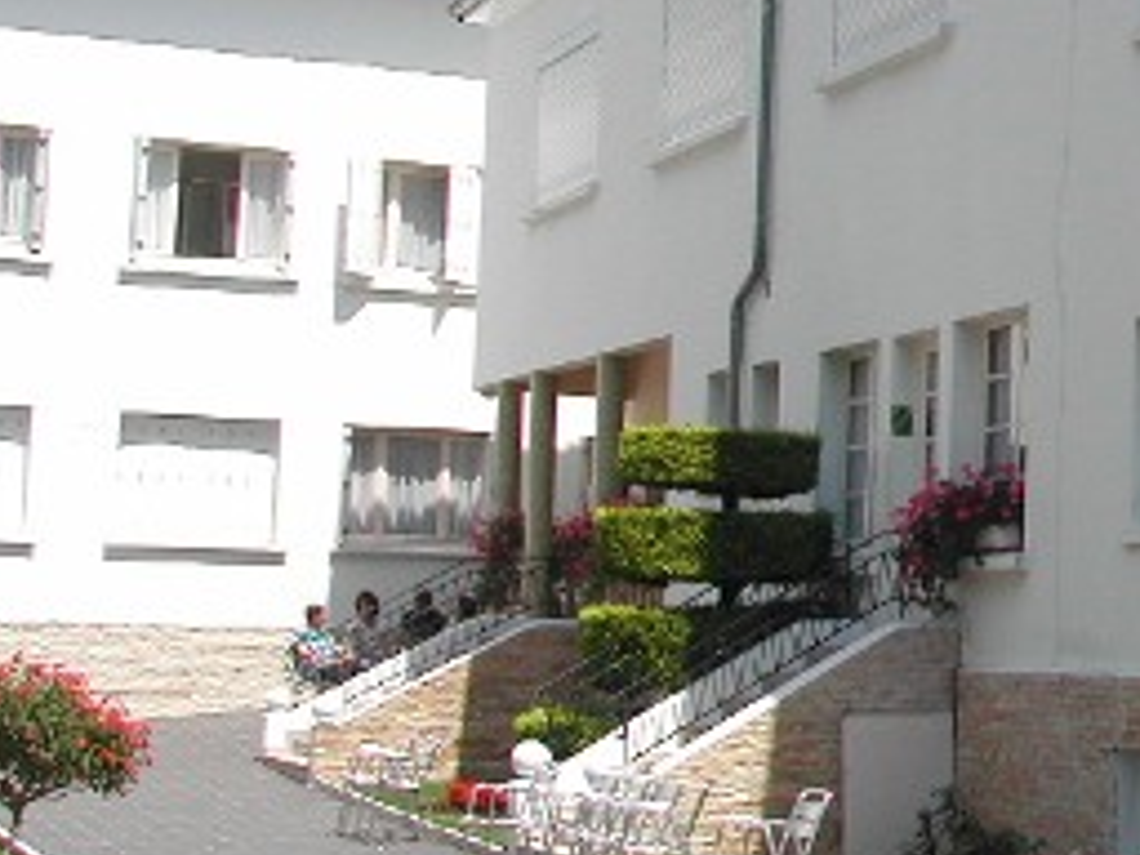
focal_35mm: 95
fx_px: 3129
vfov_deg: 15.5
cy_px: 169
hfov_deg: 19.3
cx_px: 1407
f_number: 7.6
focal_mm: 8
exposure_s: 1/219
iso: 100
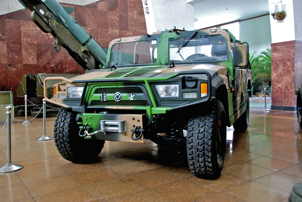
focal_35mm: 33
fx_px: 277
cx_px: 151
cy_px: 101
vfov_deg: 40.1
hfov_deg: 57.2
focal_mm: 22
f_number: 3.8
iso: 360
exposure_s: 1/8
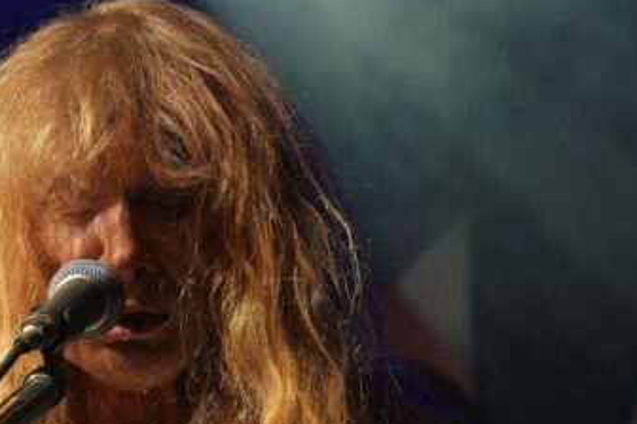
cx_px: 55
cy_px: 435
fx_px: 5343
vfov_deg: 4.5
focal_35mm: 302
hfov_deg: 6.8
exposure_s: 1/160
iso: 640
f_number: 5.6
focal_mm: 88
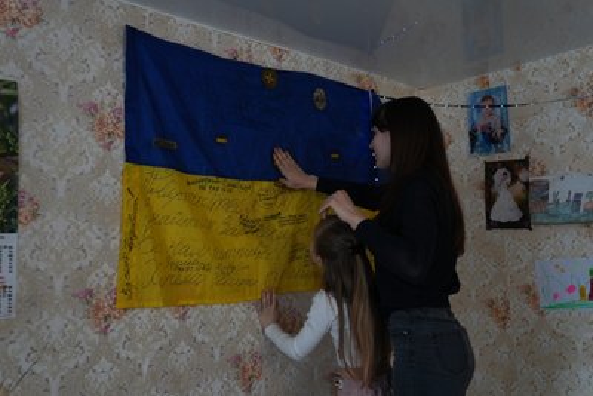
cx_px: 296
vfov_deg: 36.9
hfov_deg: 53.1
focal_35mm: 36
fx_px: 593
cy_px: 198
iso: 800
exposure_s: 1/50
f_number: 2.8
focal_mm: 36
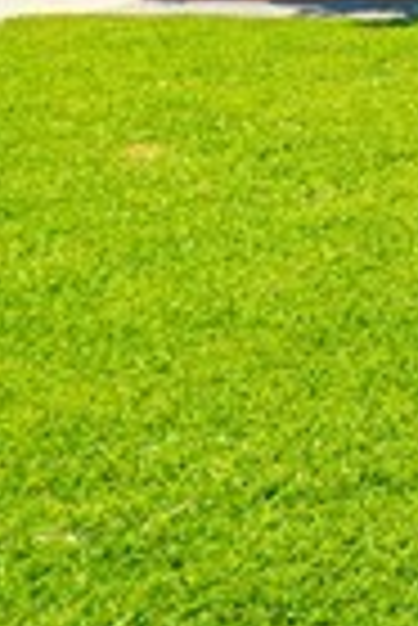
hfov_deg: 12.6
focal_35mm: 69
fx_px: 1199
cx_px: 1133
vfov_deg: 24.2
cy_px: -257
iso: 100
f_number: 7.1
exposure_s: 1/250
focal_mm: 10
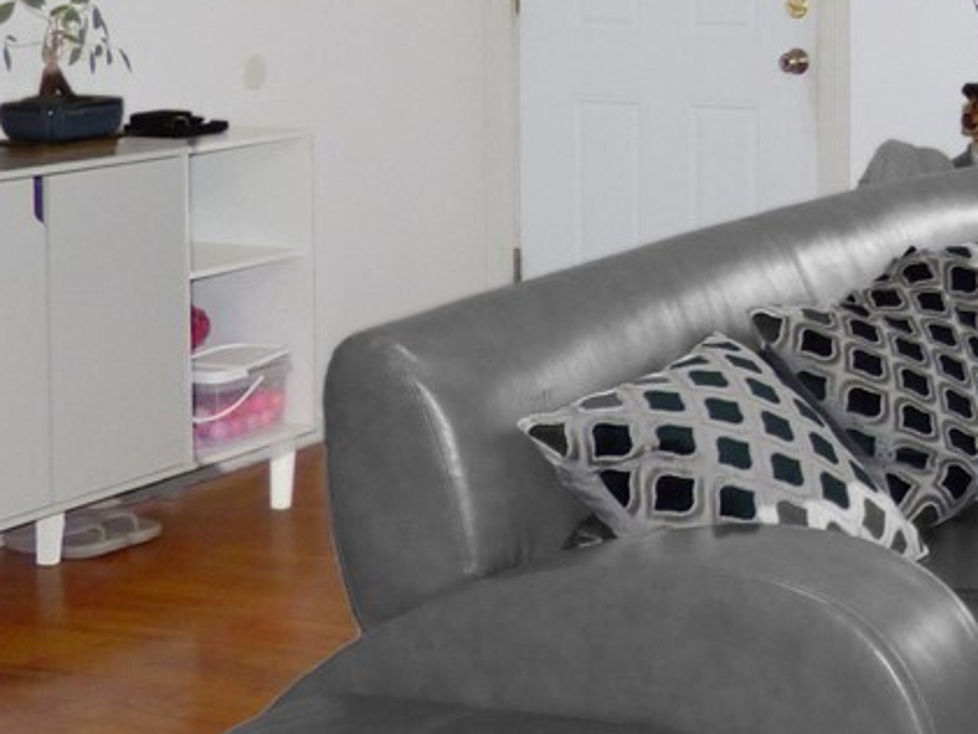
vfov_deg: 18.8
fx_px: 2148
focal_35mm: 76
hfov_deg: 22.6
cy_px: -9
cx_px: 1310
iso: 100
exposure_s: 1/30
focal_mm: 3.58
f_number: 2.8
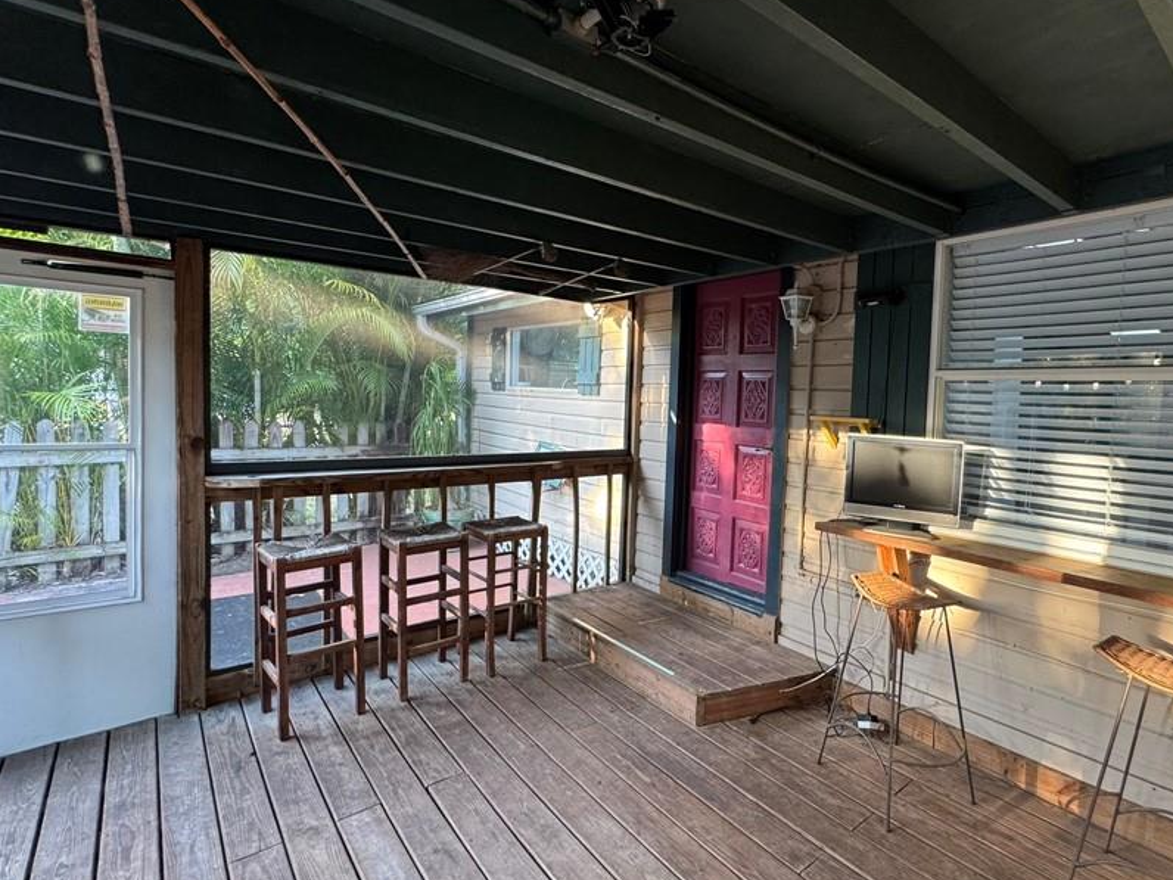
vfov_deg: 71.6
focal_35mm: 18
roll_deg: -2.1
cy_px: 427
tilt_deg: -3.5
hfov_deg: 86.8
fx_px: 610
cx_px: 696
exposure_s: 1/99
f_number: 2.2
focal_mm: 2.22
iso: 250
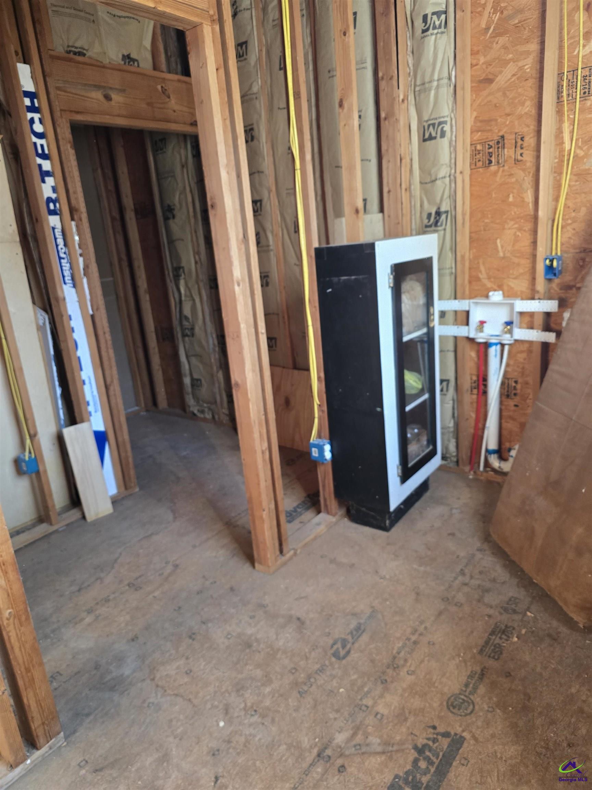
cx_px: 296
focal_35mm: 23
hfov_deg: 58.9
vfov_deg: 73.9
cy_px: 395
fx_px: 524
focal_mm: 6.3
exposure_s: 1/120
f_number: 1.7
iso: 640
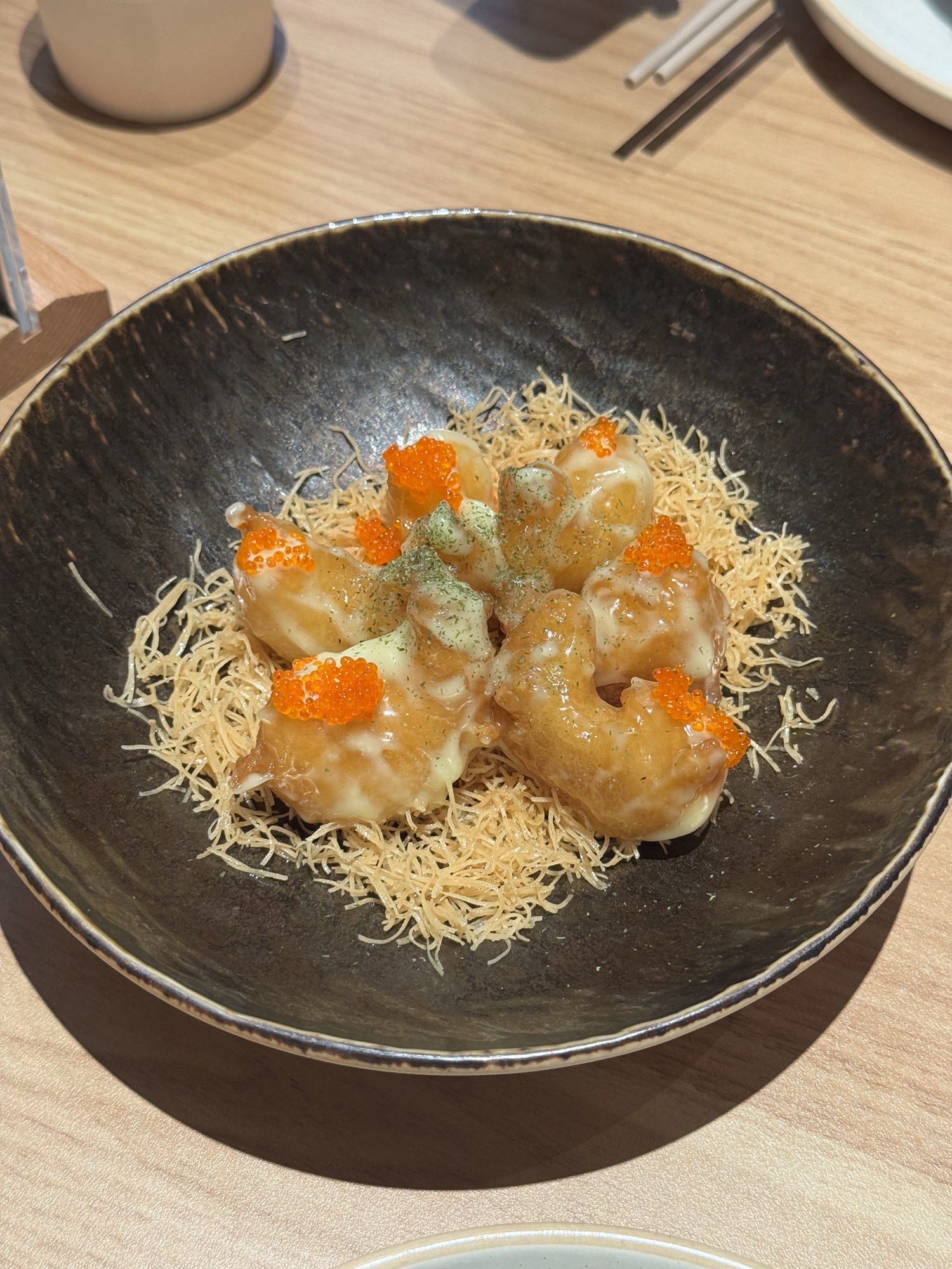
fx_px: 1760
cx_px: 476
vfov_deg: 39.7
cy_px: 634
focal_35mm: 48
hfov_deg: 30.3
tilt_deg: -53.8
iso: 125
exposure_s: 1/100
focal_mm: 6.76
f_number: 1.78
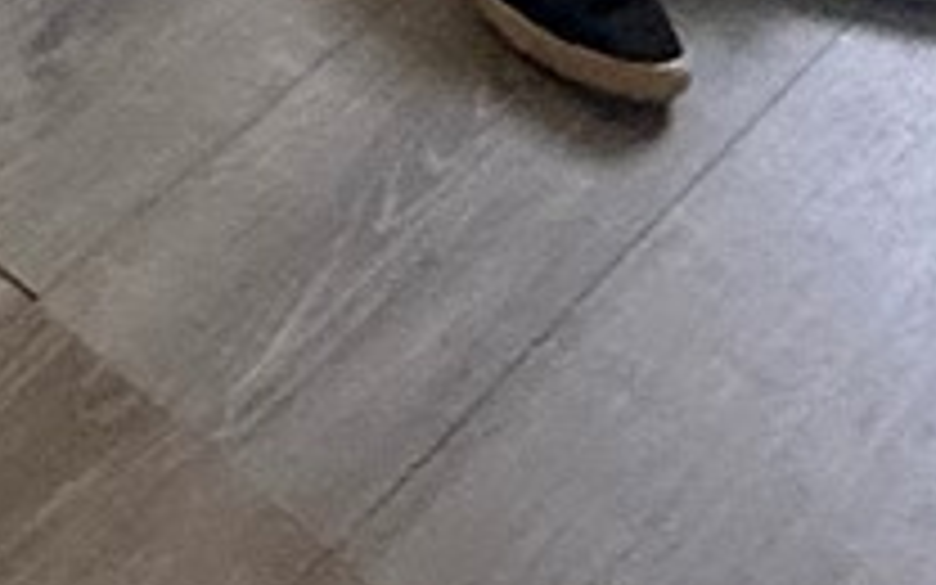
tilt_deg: -11.3
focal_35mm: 114
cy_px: -1544
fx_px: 2908
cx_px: -392
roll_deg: -1.9
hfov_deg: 16.9
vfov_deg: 8.2
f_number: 2.2
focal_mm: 2.22
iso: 500
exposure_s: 1/60
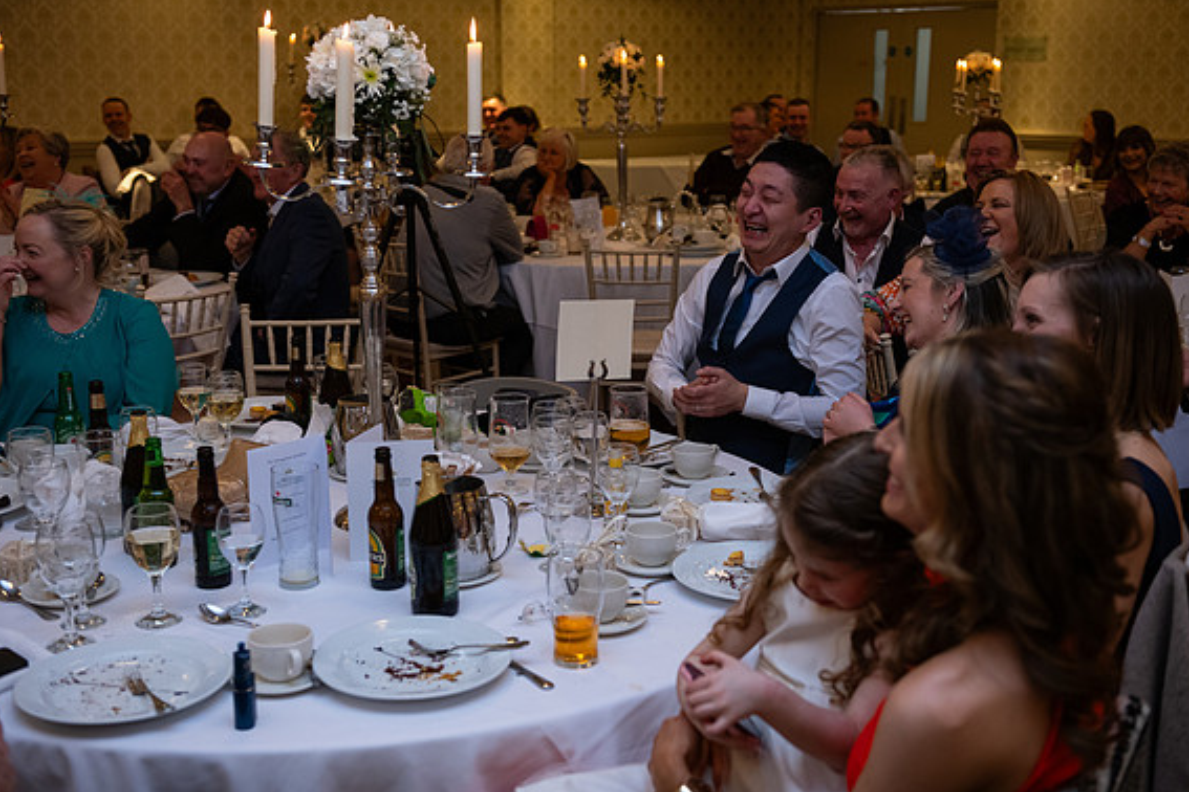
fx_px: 1420
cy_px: 393
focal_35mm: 43
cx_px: 596
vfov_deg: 31.2
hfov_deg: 45.4
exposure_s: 1/160
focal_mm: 42
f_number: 3.5
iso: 1000
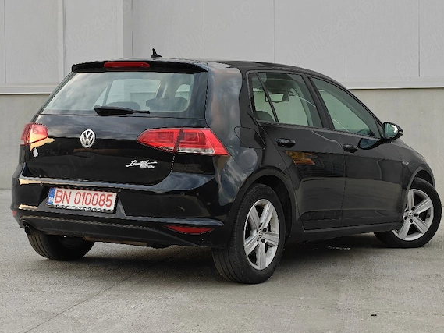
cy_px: 163
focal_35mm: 77
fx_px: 988
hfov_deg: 25.3
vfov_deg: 19.1
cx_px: 233
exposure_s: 1/59.2
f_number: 2.6
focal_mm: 13.85
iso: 1000
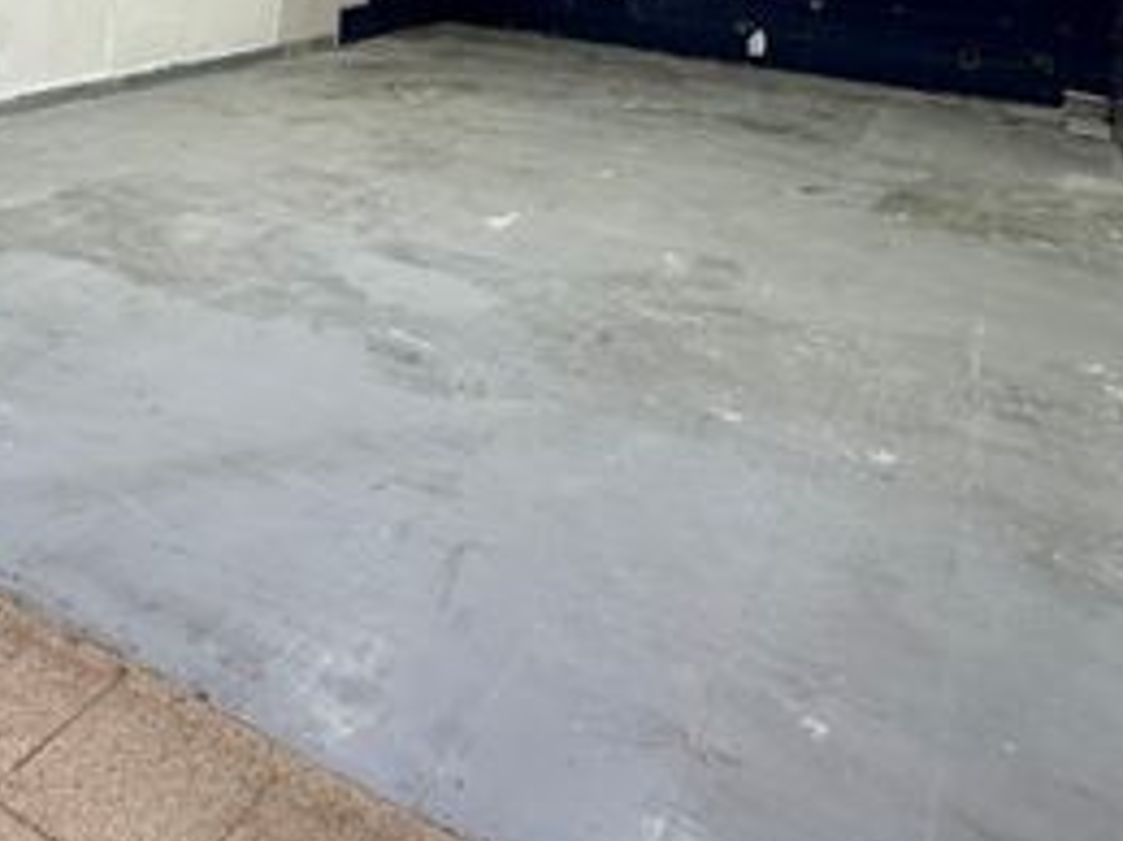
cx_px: 349
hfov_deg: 50.2
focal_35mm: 36
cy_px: -56
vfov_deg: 34.8
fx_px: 1167
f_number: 2.2
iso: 200
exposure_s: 1/120
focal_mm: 2.22
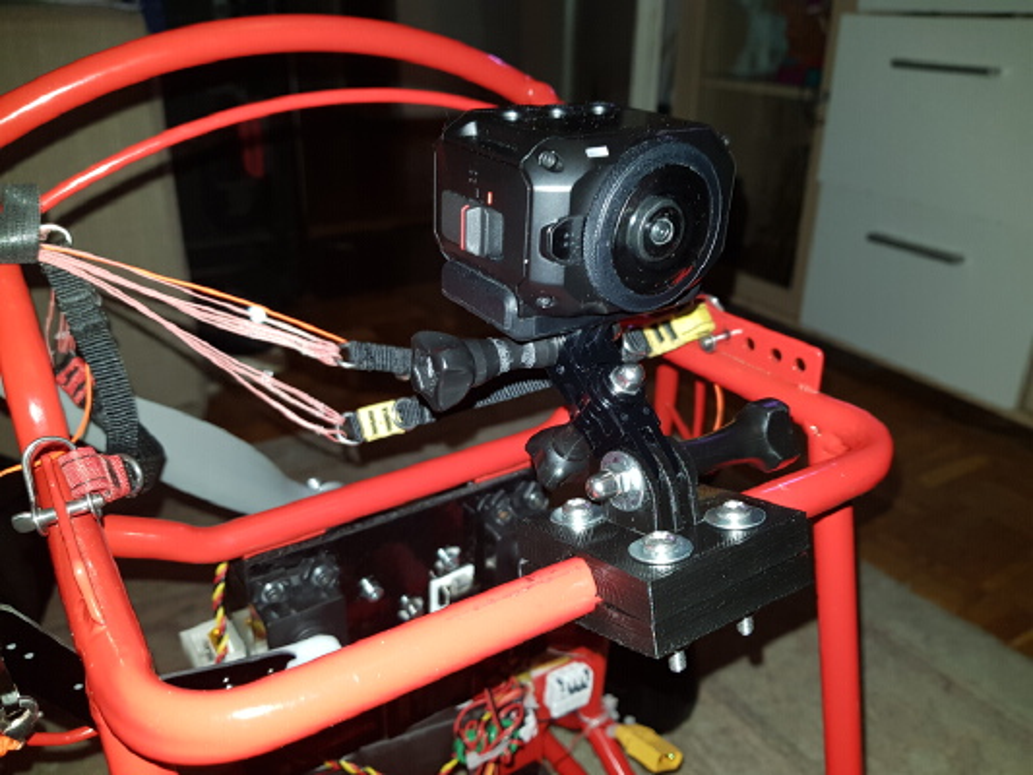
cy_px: 388
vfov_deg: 53.1
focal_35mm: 26
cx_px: 516
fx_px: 776
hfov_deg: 67.3
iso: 80
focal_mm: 4.2
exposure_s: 1/44
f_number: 1.7
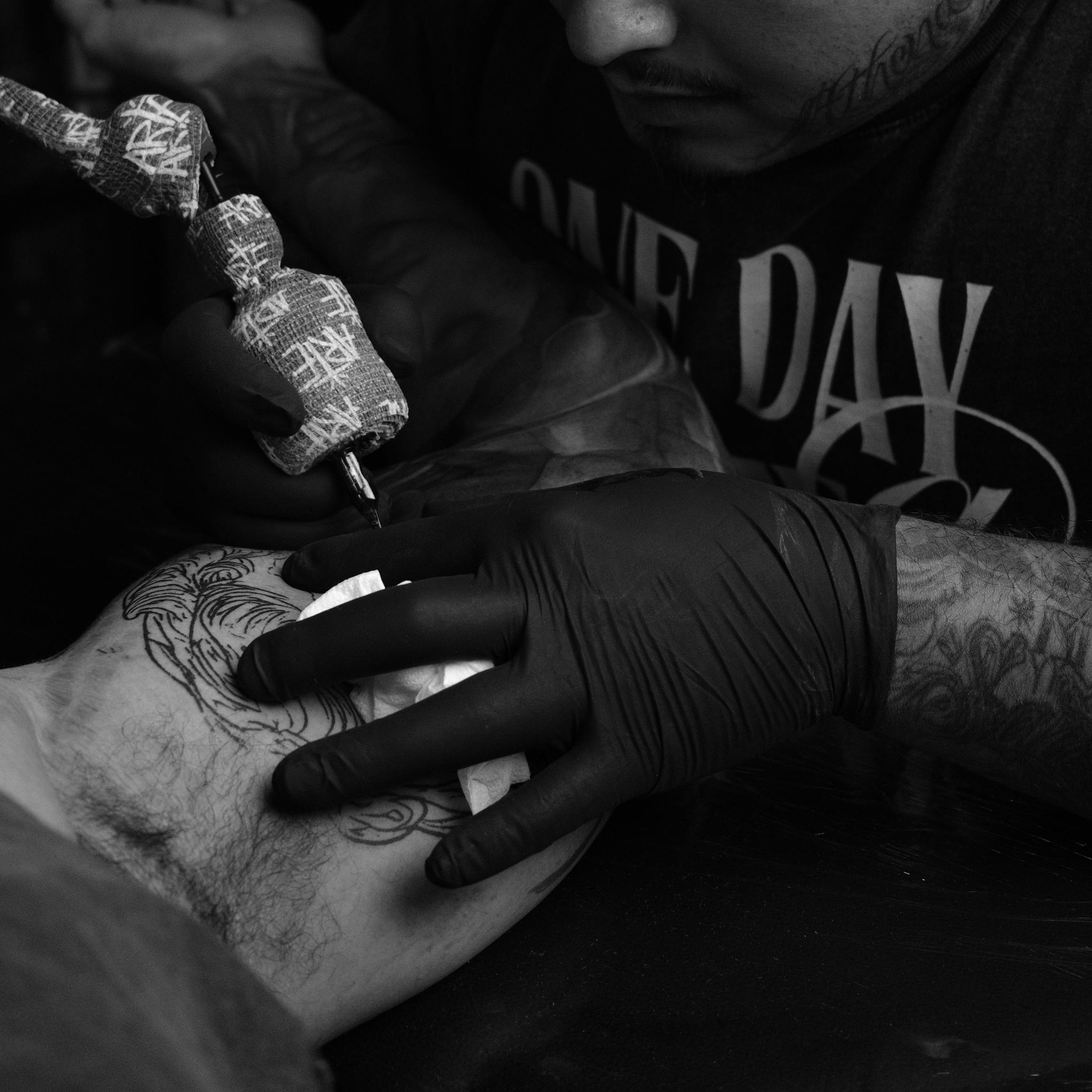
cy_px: 213
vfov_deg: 29.8
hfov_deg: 30.6
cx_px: 522
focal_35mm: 56
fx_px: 1999
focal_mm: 23
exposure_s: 1/320
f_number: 3.2
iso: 1250
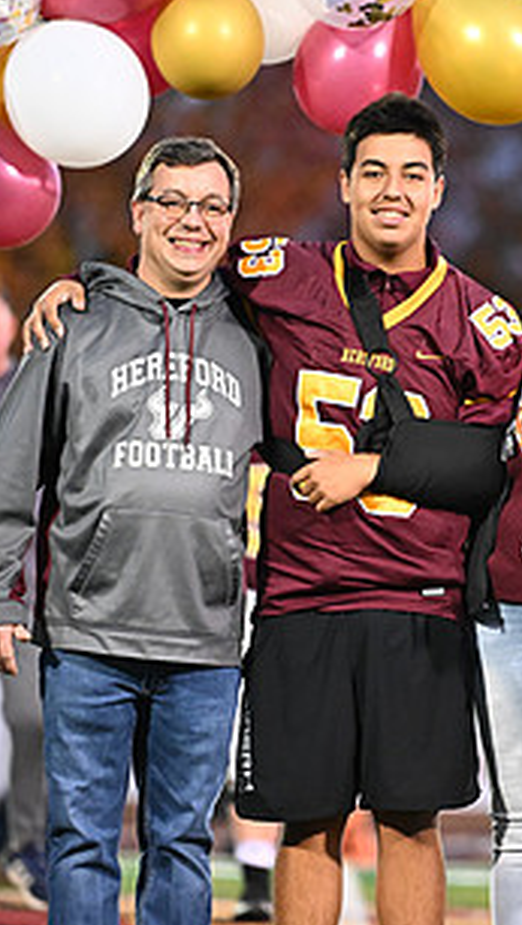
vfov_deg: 5.4
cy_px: 520
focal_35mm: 396
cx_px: 413
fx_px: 9731
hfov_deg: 3.1
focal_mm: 200
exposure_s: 1/320
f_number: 2.8
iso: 5600
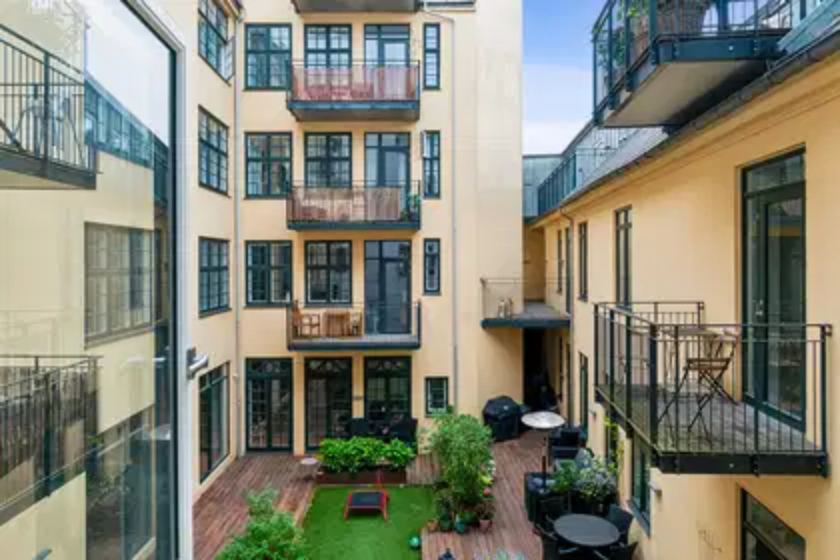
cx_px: 420
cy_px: 280
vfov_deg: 59.5
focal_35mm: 21
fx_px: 490
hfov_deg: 81.2
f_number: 10
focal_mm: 14
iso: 200
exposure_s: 1/50
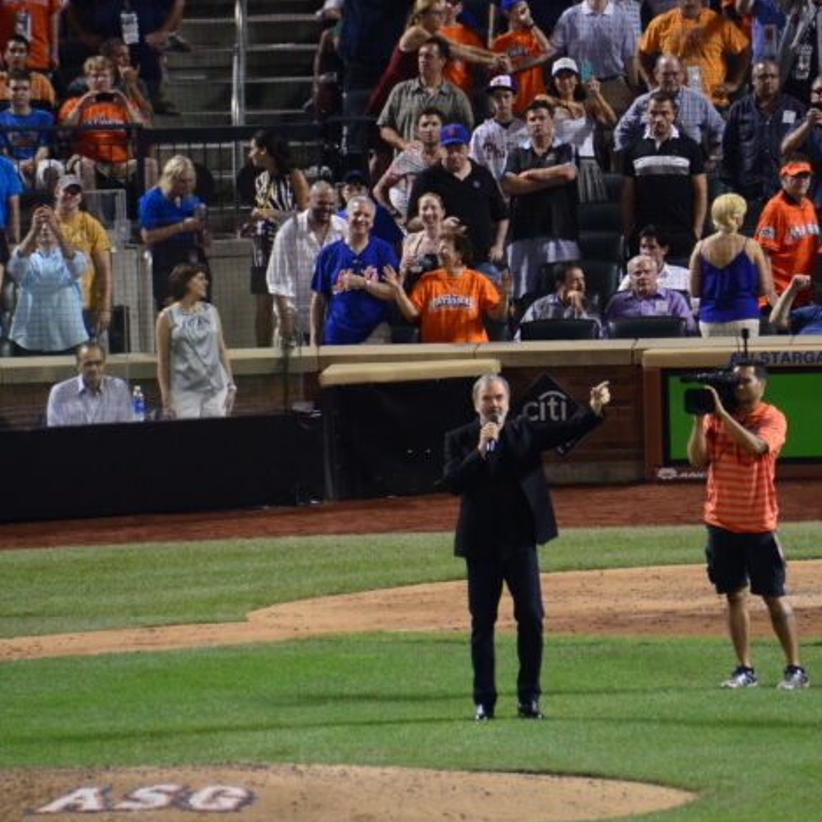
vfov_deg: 2.1
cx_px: 491
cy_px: 244
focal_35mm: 834
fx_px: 22406
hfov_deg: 2.1
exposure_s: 1/320
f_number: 5.6
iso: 1600
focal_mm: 300
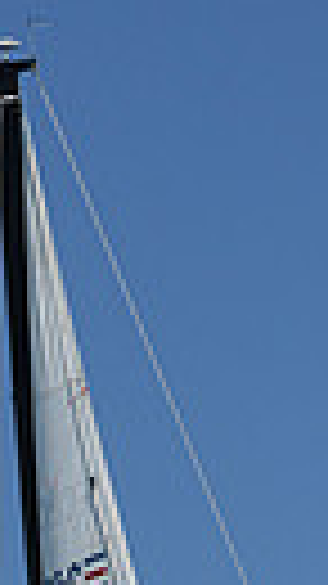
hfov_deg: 3.7
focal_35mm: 326
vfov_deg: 6.4
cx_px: 173
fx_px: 5047
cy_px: 1152
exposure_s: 1/1600
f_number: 8
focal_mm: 70
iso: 250
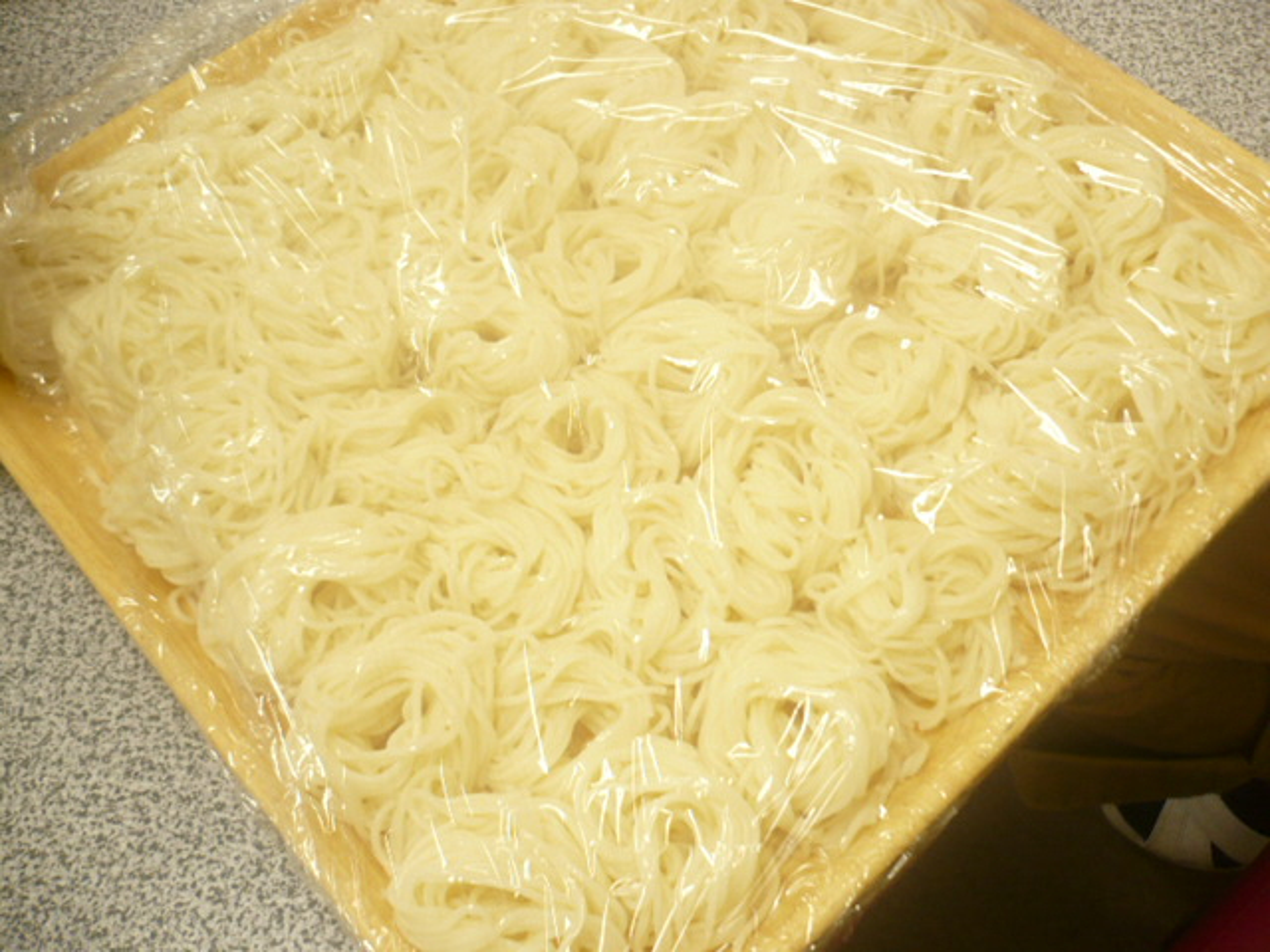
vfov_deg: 40.7
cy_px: 476
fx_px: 1284
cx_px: 635
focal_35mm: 35
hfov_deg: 52.6
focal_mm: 5.8
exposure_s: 1/30
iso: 125
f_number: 2.8
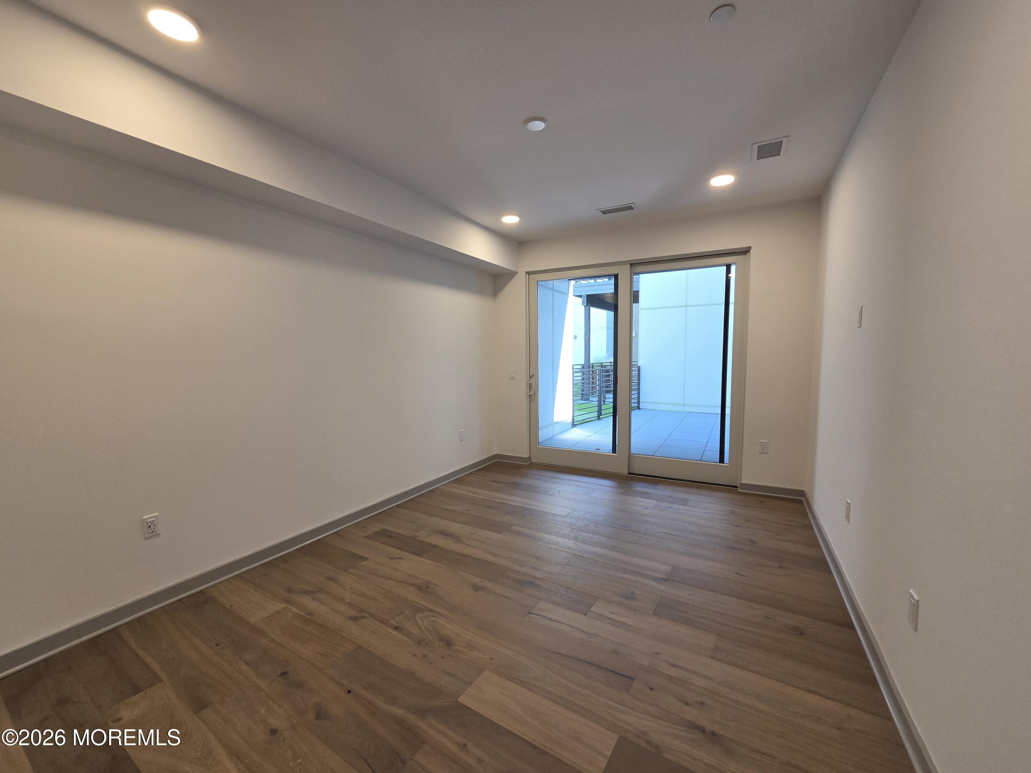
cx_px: 516
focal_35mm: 13
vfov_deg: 89.9
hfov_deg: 106.2
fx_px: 387
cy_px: 386
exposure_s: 1/120
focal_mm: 2.2
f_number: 2.2
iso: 80
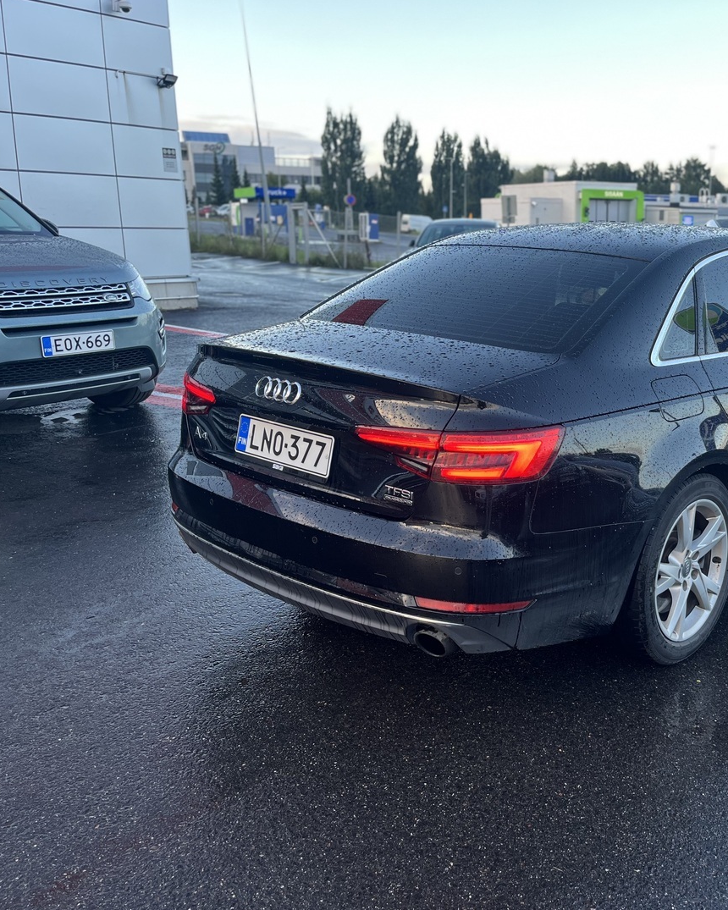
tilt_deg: -15.2
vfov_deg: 52.8
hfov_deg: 42.0
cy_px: 455
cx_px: 553
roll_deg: -0.8
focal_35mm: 34
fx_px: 916
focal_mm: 5.1
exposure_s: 1/122
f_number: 1.6
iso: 40
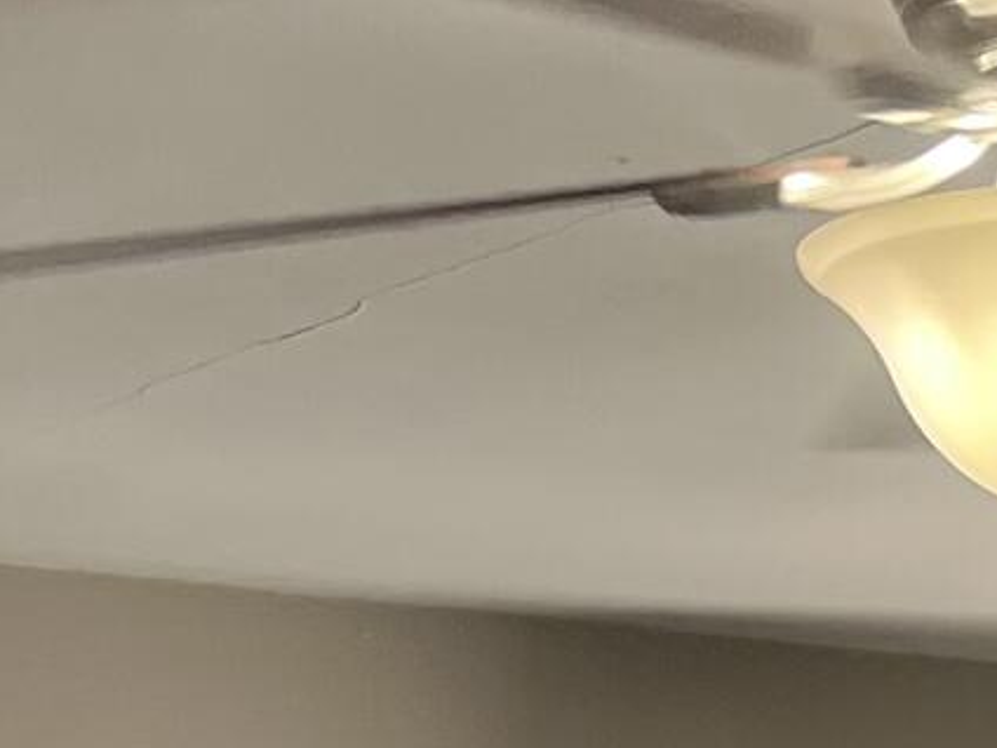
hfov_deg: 10.7
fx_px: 5300
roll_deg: -2.3
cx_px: 310
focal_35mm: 184
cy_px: 2303
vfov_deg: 7.1
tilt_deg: -9.7
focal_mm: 5.1
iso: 125
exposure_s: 1/120
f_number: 1.6
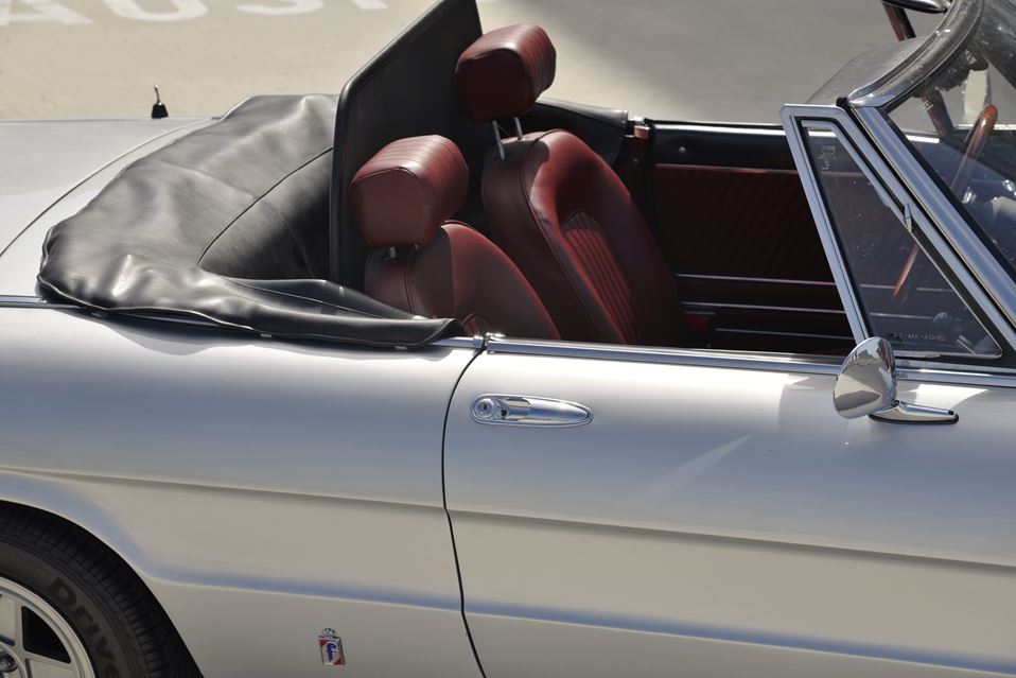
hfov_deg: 20.4
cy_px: 339
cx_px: 508
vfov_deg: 13.7
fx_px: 2822
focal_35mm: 100
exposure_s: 1/320
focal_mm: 100
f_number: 9
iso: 100
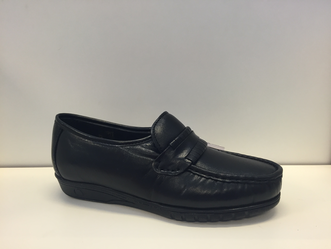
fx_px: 277
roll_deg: +1.1
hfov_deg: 61.7
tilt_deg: -15.2
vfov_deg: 48.2
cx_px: 166
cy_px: 124
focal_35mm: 29
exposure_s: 1/33
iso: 50
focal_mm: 4.15
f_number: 2.2
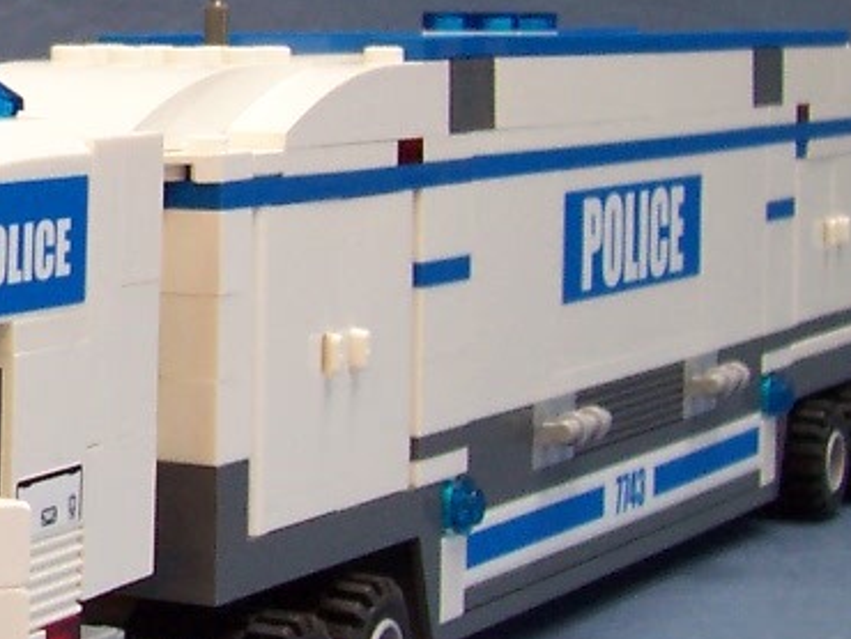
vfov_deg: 12.3
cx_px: -375
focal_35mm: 120
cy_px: 126
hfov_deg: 15.3
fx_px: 2952
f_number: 2.8
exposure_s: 1/30
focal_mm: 5.6
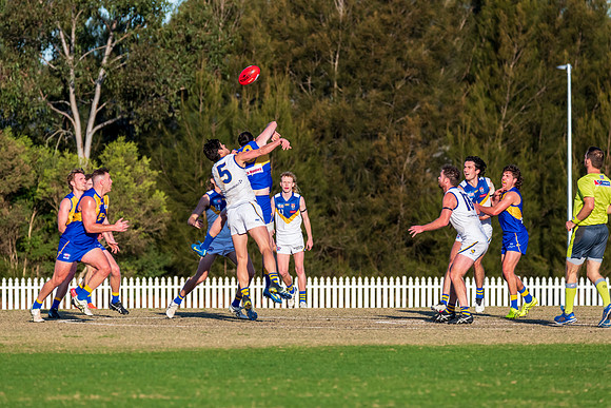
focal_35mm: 410
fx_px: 6962
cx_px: 283
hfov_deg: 5.0
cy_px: 194
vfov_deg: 3.4
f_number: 8
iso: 800
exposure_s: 1/2000
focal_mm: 380
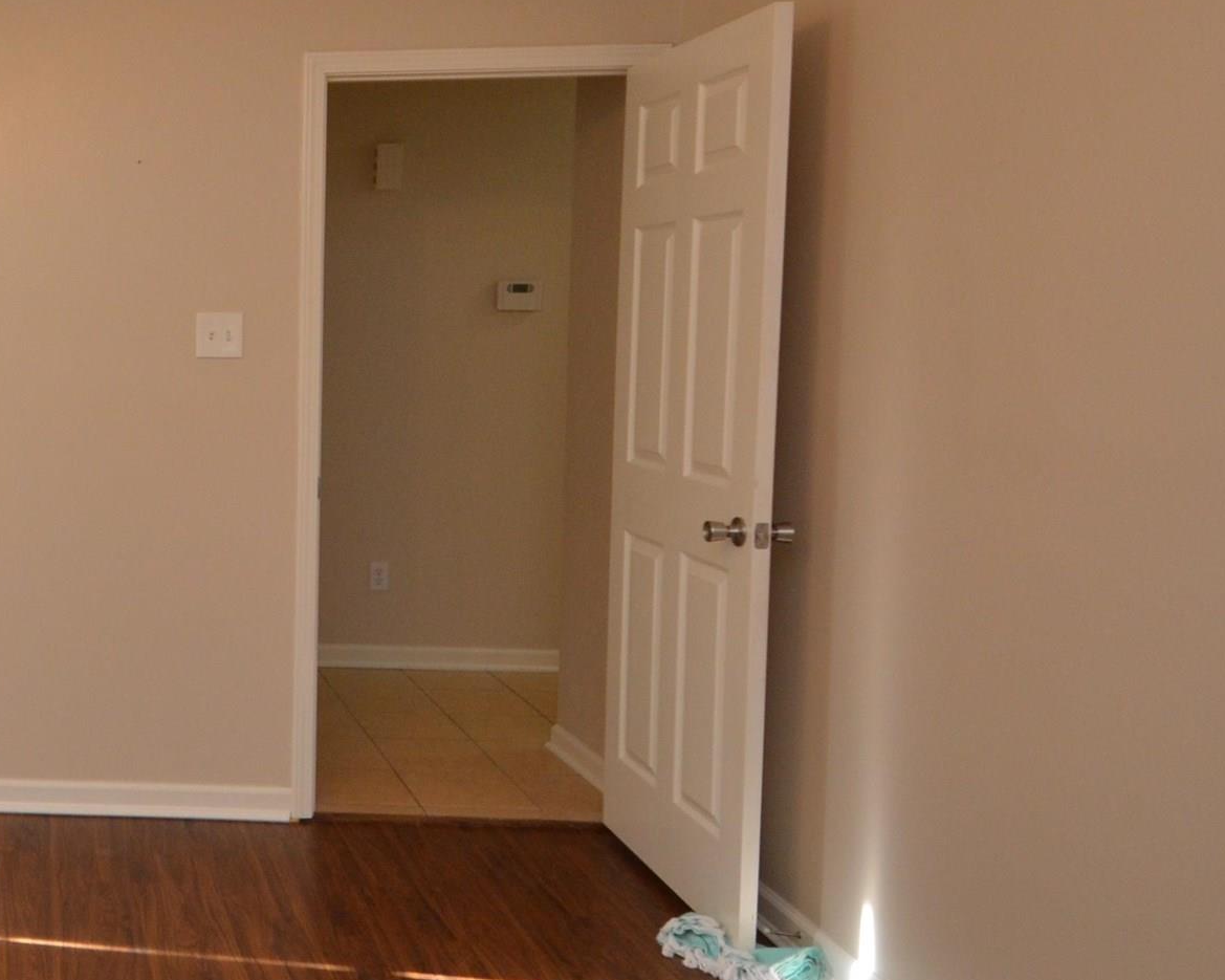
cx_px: -46
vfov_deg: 39.7
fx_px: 1341
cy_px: 342
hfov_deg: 41.5
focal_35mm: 37
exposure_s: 1/60
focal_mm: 10
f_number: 3.5
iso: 500
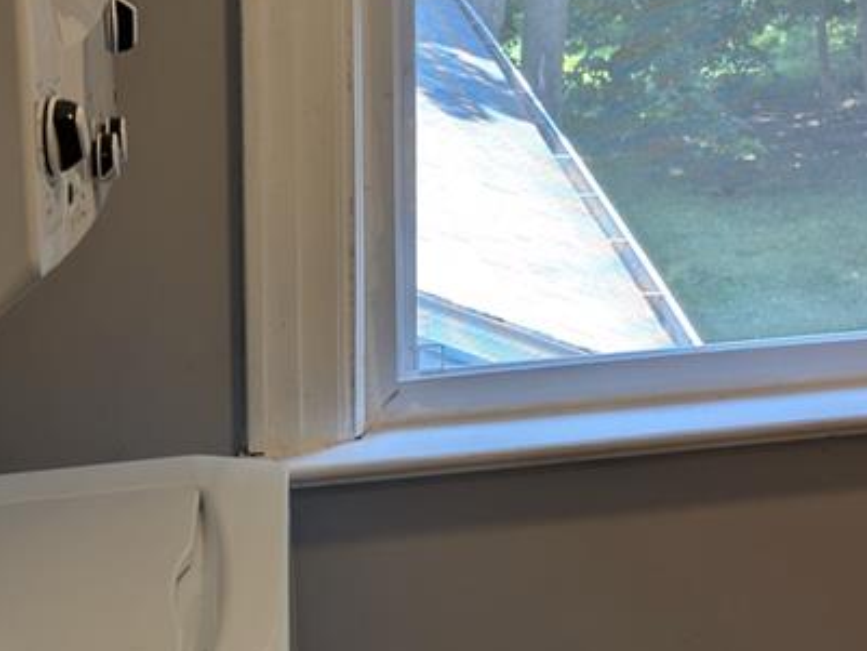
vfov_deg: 15.5
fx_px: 2305
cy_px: -132
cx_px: 862
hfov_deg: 20.6
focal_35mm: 92
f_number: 1.68
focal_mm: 6.9
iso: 50
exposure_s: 1/120
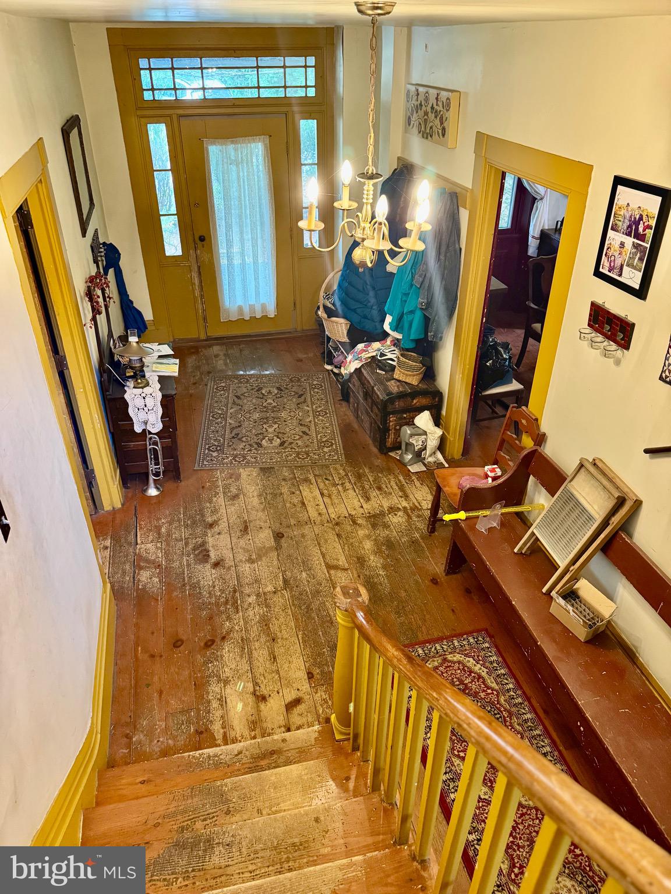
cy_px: 447
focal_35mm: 24
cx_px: 336
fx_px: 620
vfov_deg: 71.6
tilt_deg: -33.2
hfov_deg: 56.8
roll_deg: +0.5
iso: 500
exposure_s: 1/60
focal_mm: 6.76
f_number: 1.78
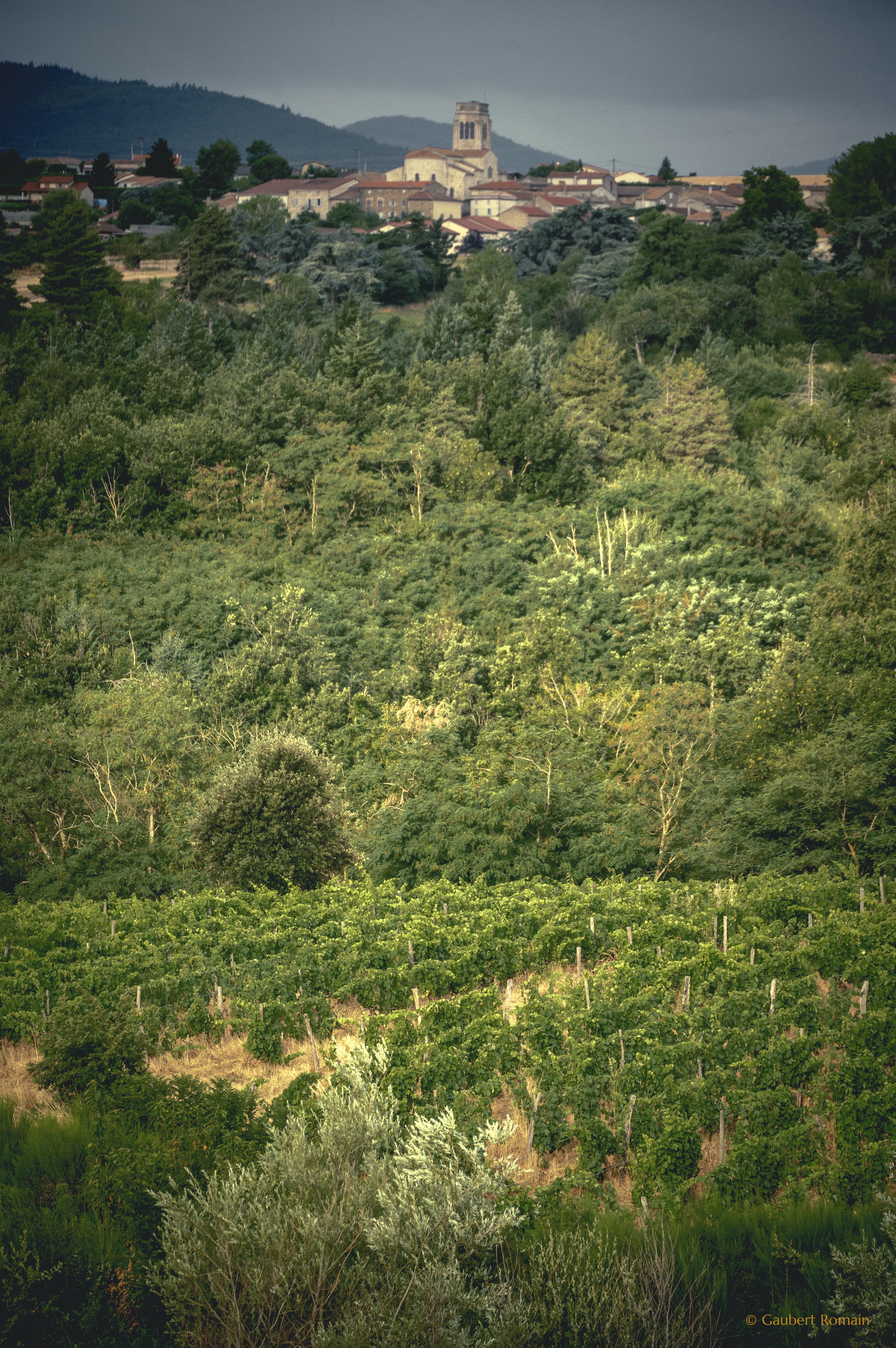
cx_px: 448
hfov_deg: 6.0
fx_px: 8560
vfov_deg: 9.0
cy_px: 674
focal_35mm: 229
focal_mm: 229
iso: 250
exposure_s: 1/400
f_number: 6.3
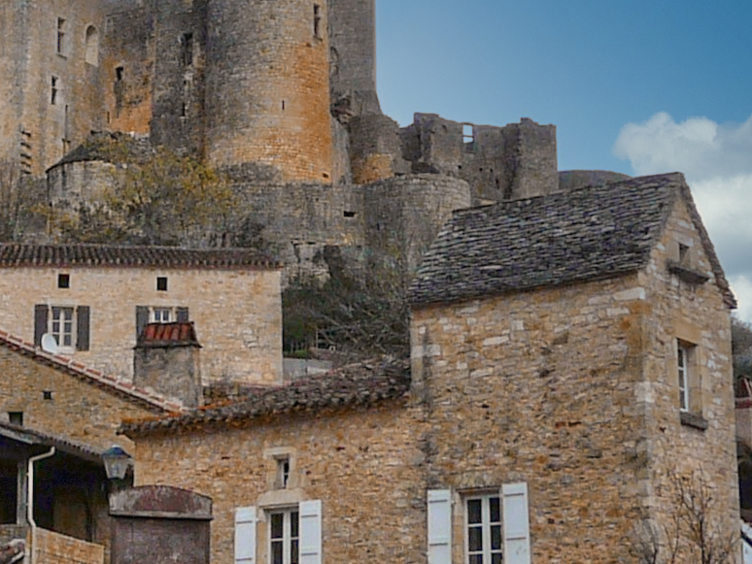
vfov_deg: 12.4
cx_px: 19
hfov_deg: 16.2
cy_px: 57
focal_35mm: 119
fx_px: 2586
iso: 100
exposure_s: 1/320
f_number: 5.6
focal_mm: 4.6
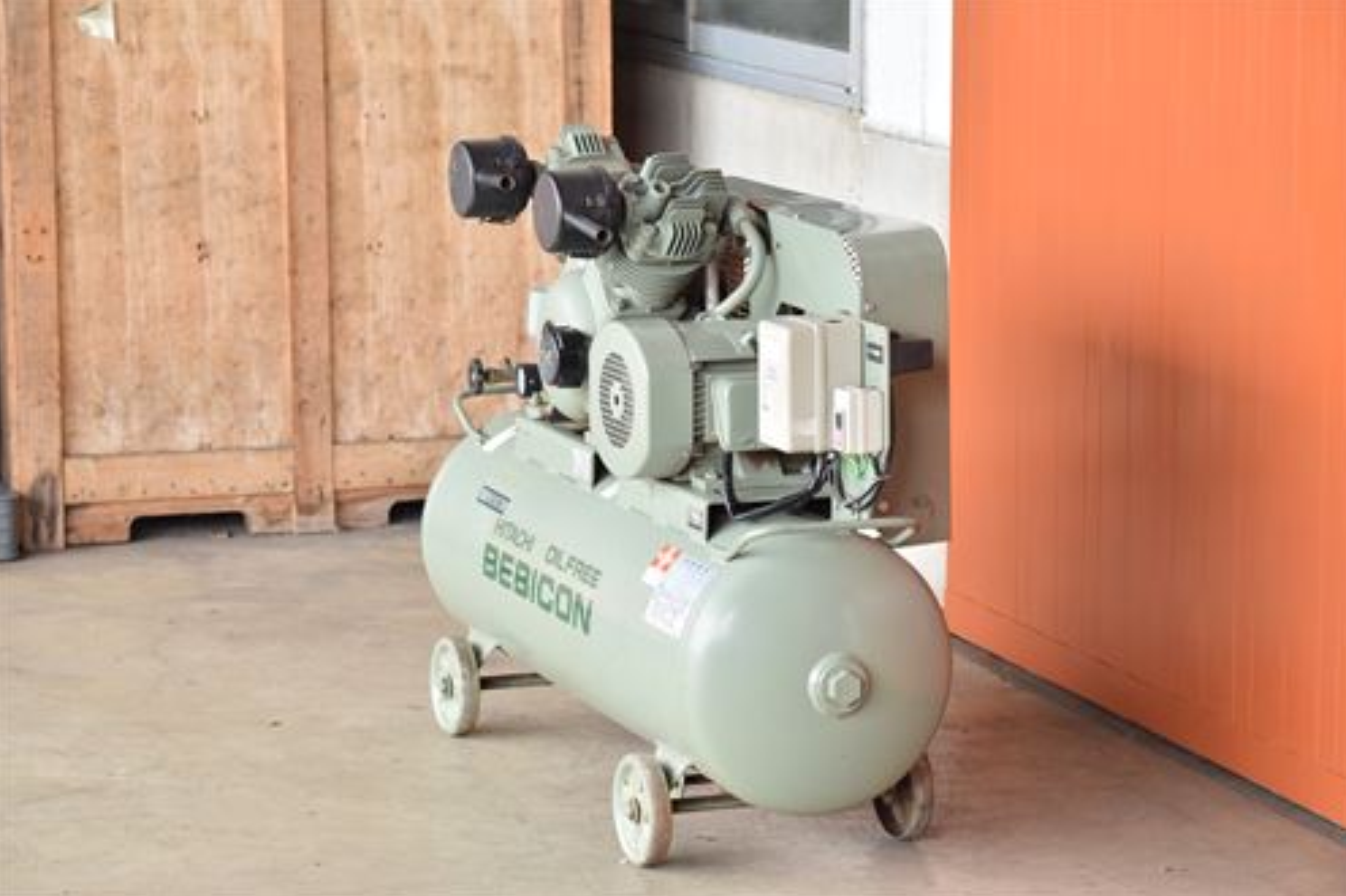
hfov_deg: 19.3
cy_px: 448
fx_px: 3960
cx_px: 673
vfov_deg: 12.9
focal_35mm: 106
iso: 1250
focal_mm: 70
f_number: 6.3
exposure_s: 1/250
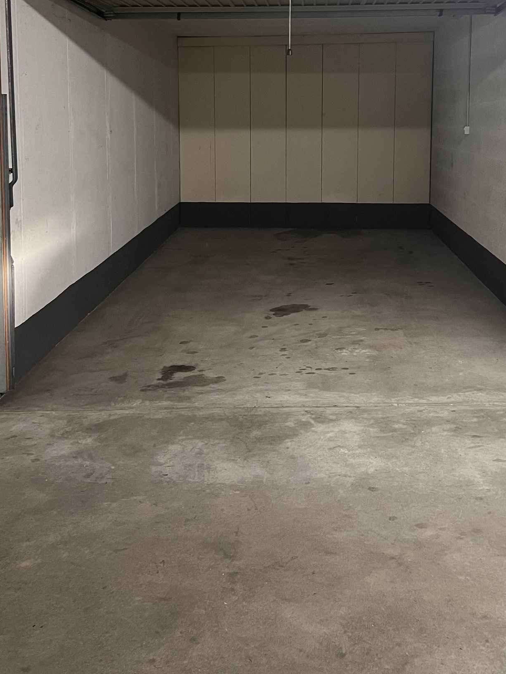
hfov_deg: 35.1
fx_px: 799
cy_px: 184
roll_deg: +0.7
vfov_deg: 44.5
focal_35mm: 41
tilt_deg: -4.0
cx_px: 278
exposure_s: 1/33
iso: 400
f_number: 1.5
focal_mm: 5.7
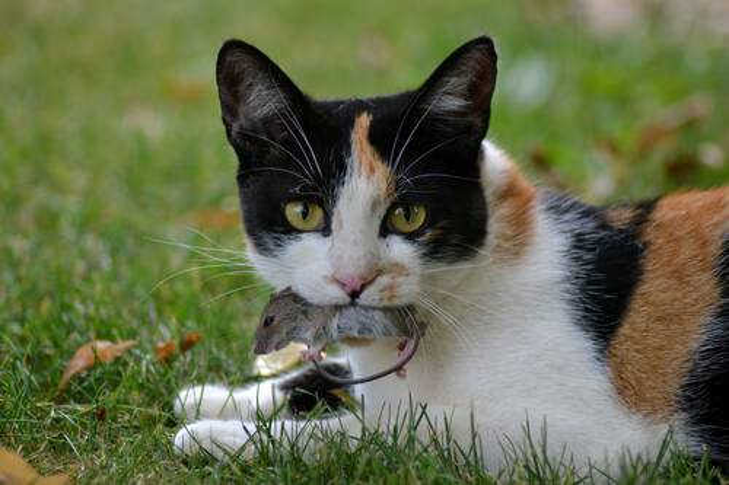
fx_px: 5617
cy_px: 242
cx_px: 364
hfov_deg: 7.4
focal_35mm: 278
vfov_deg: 4.9
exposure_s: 1/500
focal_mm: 185
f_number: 4.5
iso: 800
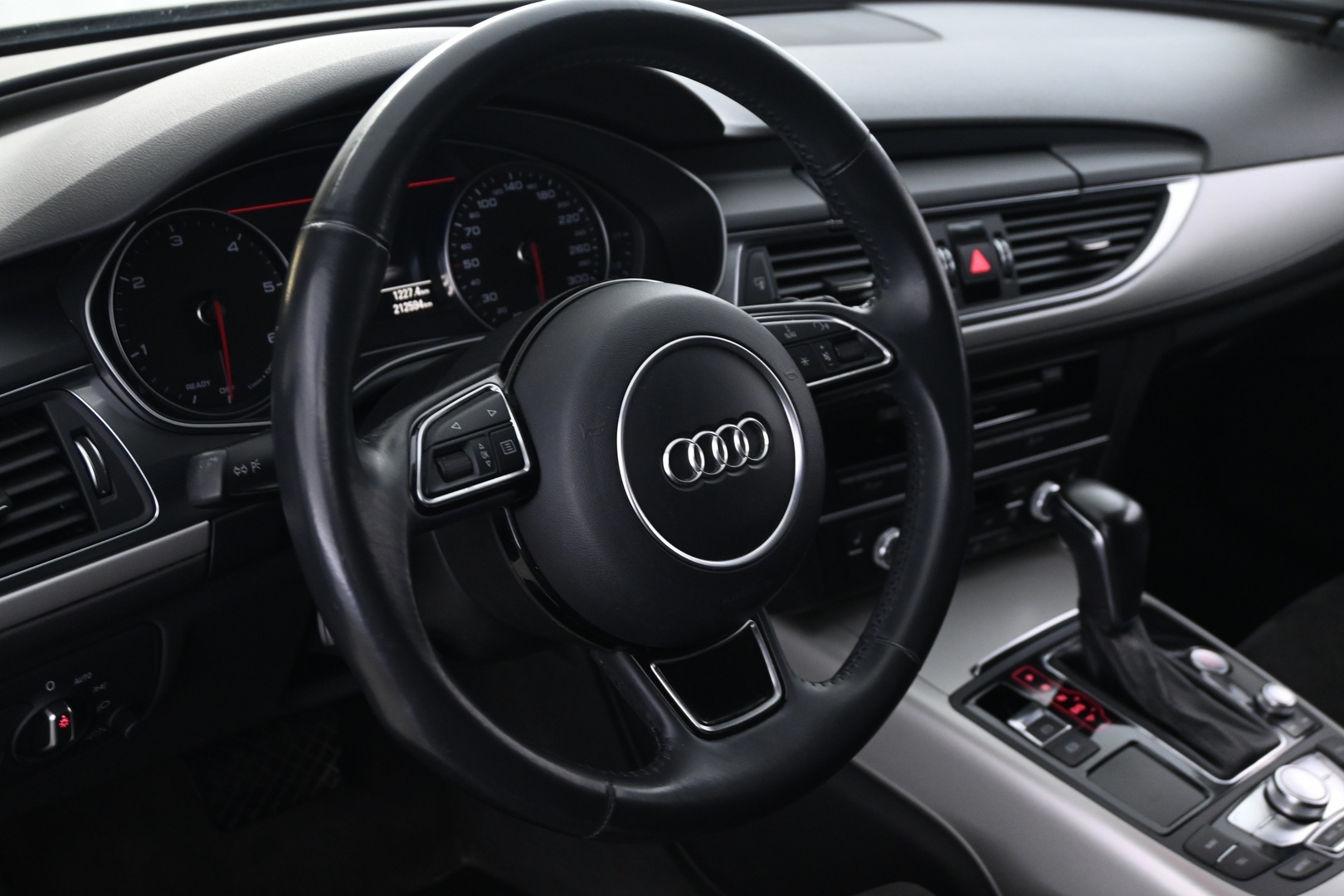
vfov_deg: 34.2
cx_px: 672
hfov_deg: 49.6
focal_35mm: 39
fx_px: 1456
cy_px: 448
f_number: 4.5
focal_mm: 26
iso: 1600
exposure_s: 1/10
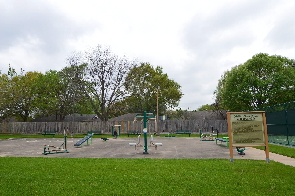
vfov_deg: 59.4
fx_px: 172
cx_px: 148
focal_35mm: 21
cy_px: 98
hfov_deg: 81.3
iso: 400
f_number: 10
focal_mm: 14
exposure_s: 1/320
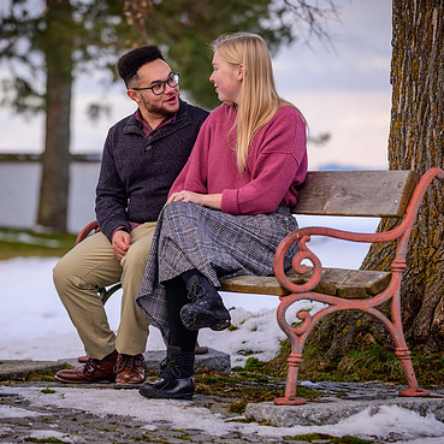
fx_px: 2032
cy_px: 224
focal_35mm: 140
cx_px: 201
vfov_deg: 12.5
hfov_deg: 12.5
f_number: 2.8
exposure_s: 1/400
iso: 250
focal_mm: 105
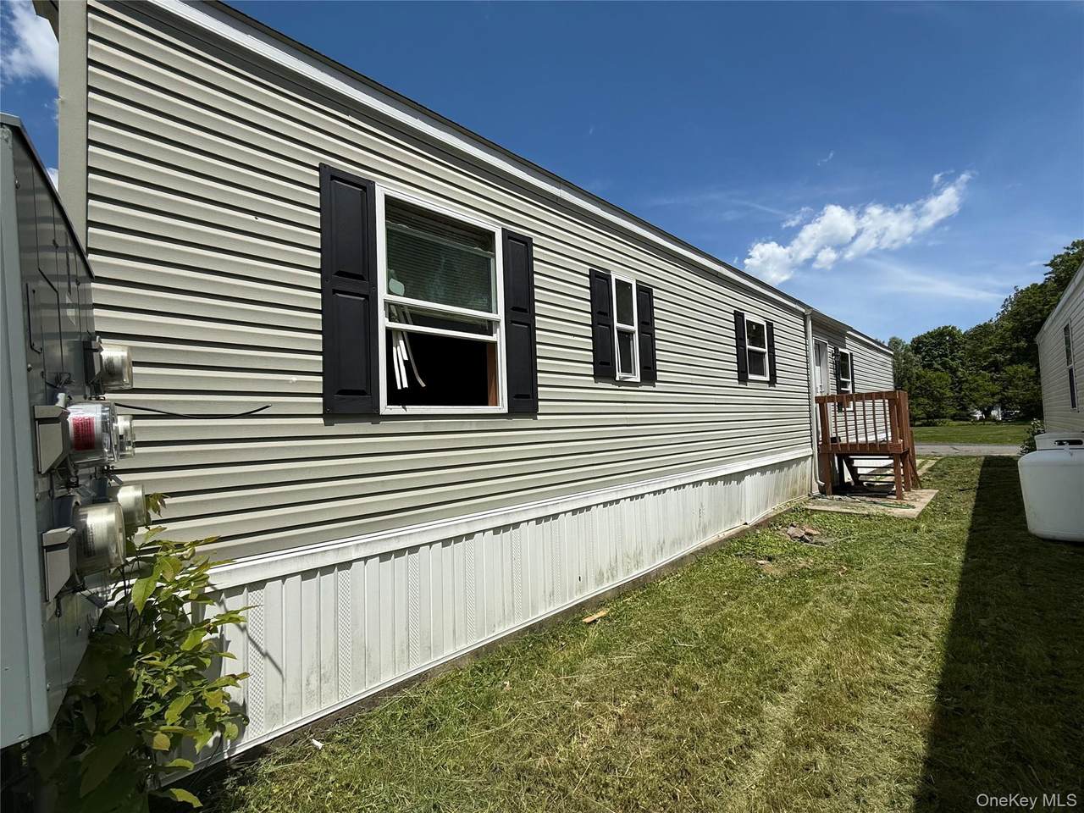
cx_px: 542
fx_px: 438
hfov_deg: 102.1
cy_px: 406
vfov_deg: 85.7
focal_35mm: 14
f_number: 2.2
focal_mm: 2.22
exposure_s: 1/4425
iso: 50
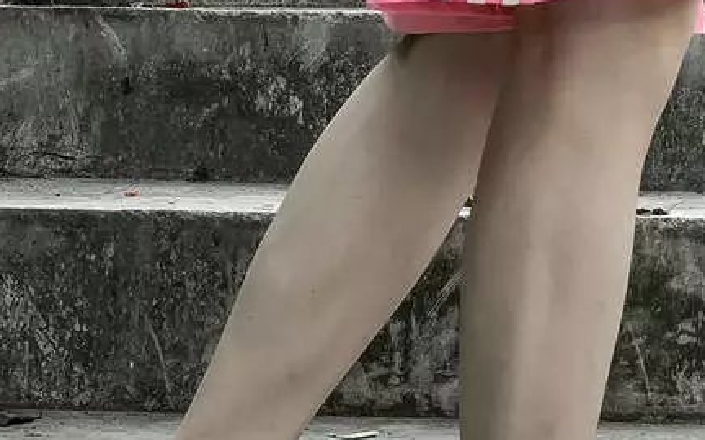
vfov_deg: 9.6
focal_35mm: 136
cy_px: 46
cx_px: 454
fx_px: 2613
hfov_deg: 15.3
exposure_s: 1/120
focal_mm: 6
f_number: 2.4
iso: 50
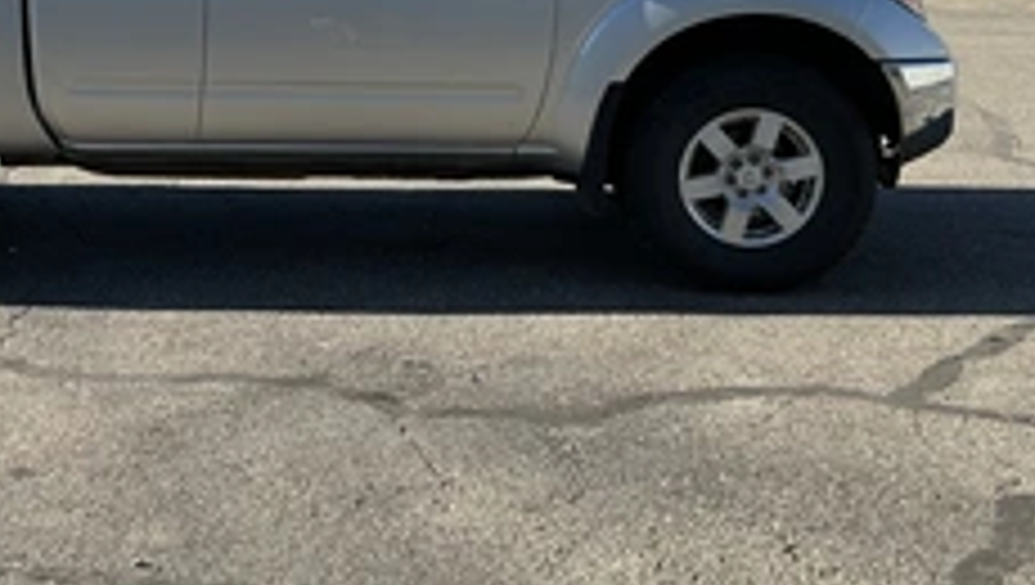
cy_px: 40
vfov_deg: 22.1
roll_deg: +1.7
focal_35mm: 53
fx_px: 1456
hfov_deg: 37.8
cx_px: 220
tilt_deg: -4.5
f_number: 1.8
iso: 25
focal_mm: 3
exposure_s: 1/1195
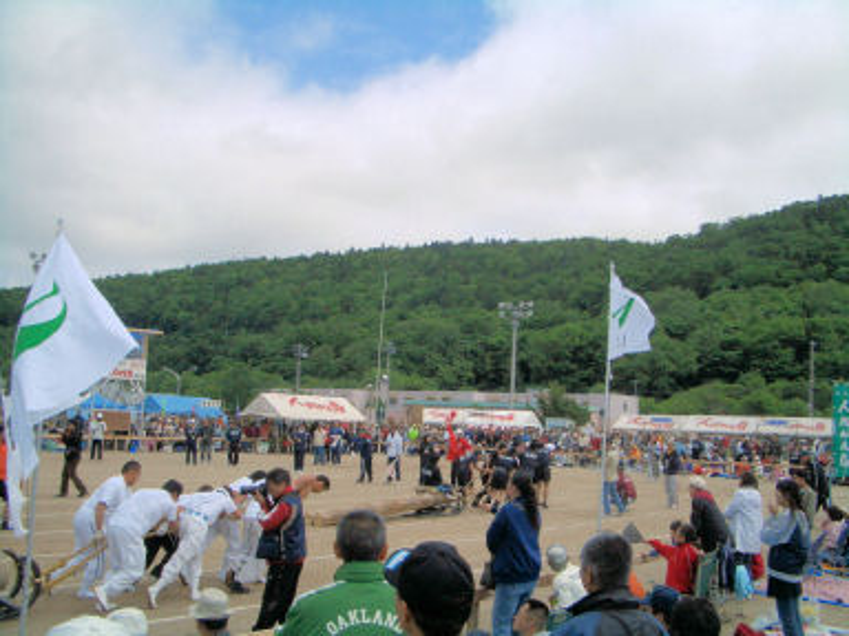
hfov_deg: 52.6
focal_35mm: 35
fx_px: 858
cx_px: 424
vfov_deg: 40.7
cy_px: 318
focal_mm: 5.8
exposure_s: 1/1600
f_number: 4.3
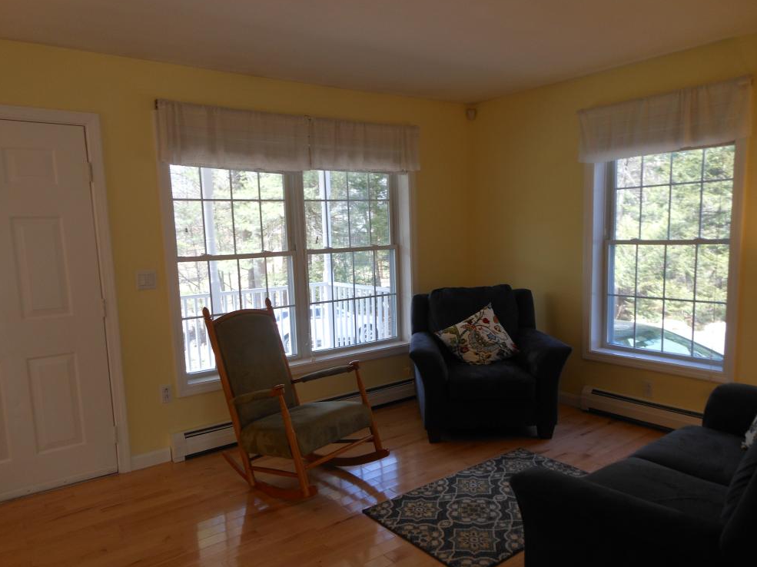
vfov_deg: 53.0
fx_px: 568
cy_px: 286
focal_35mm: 26
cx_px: 377
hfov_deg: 67.3
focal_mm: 4.5
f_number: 3.2
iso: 80
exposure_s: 1/40
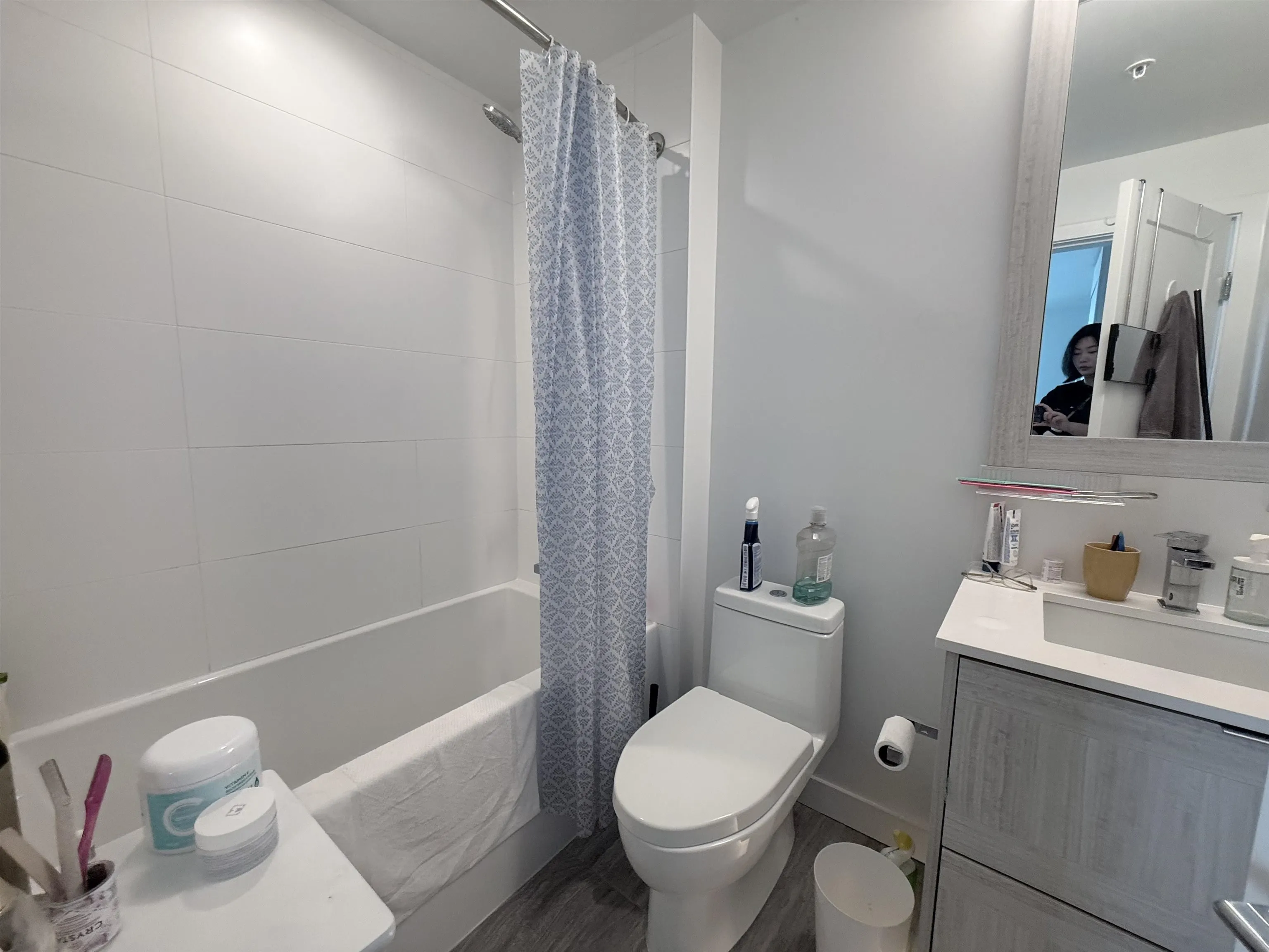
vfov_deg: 85.7
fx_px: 513
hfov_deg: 102.1
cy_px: 476
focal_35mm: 14
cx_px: 634
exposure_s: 1/120
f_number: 2.2
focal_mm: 2.22
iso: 200
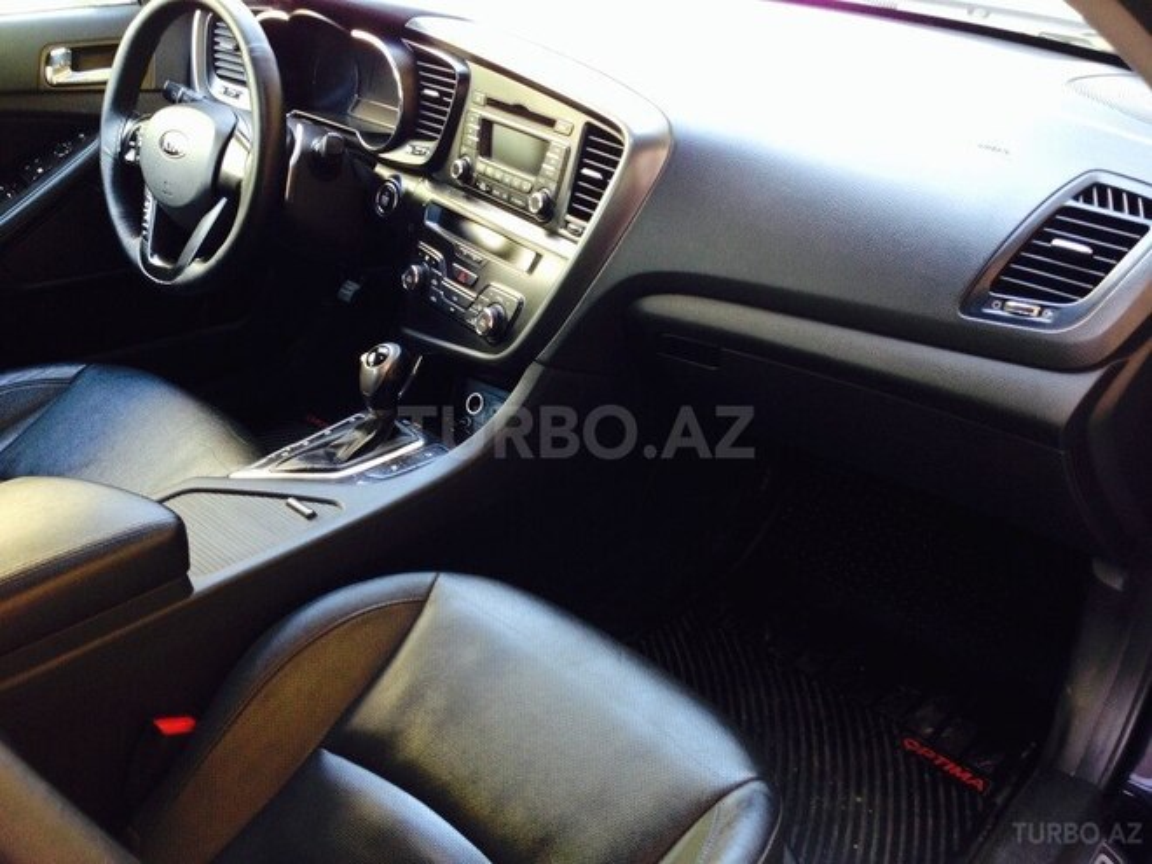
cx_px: 576
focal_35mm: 33
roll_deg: +1.1
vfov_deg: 42.9
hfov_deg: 55.4
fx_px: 1098
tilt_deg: -31.2
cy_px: 432
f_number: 2.4
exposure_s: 1/20
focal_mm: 4.12
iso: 80
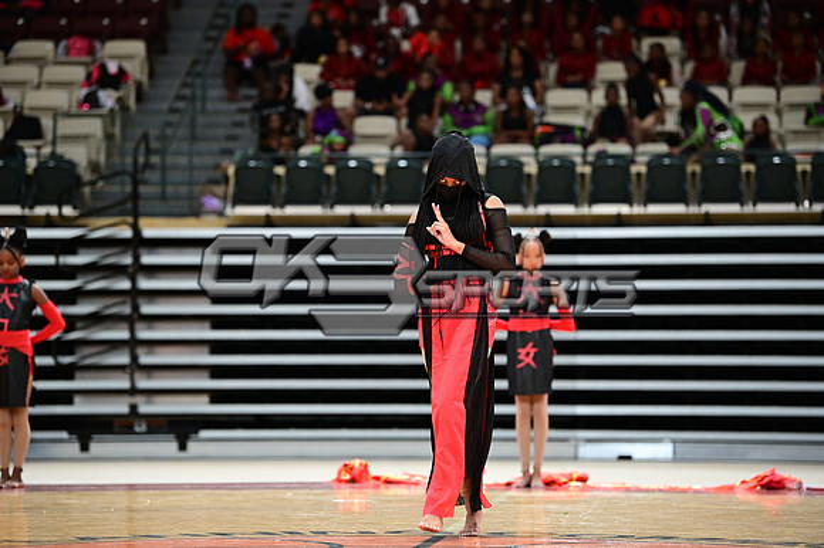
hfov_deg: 15.2
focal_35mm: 135
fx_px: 3088
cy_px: 274
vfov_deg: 10.1
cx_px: 412
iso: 6400
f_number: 3.2
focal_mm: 135
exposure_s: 1/1000
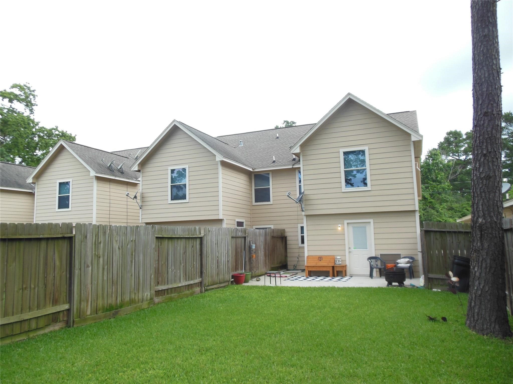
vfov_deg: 54.9
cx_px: 256
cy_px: 192
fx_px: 370
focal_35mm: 25
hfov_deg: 69.4
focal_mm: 4.5
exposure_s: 1/500
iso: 125
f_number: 3.2
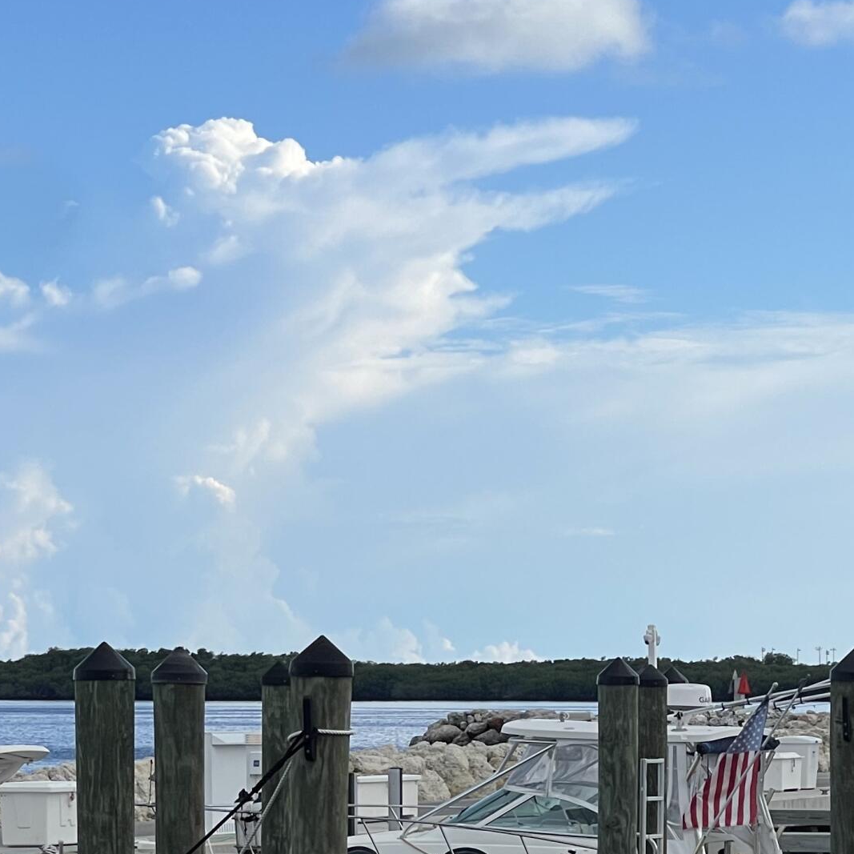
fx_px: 4438
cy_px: 761
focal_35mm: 159
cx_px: 578
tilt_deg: -0.3
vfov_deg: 10.9
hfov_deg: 11.0
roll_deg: -0.6
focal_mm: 7.5
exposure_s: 1/1508
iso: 20
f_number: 2.2
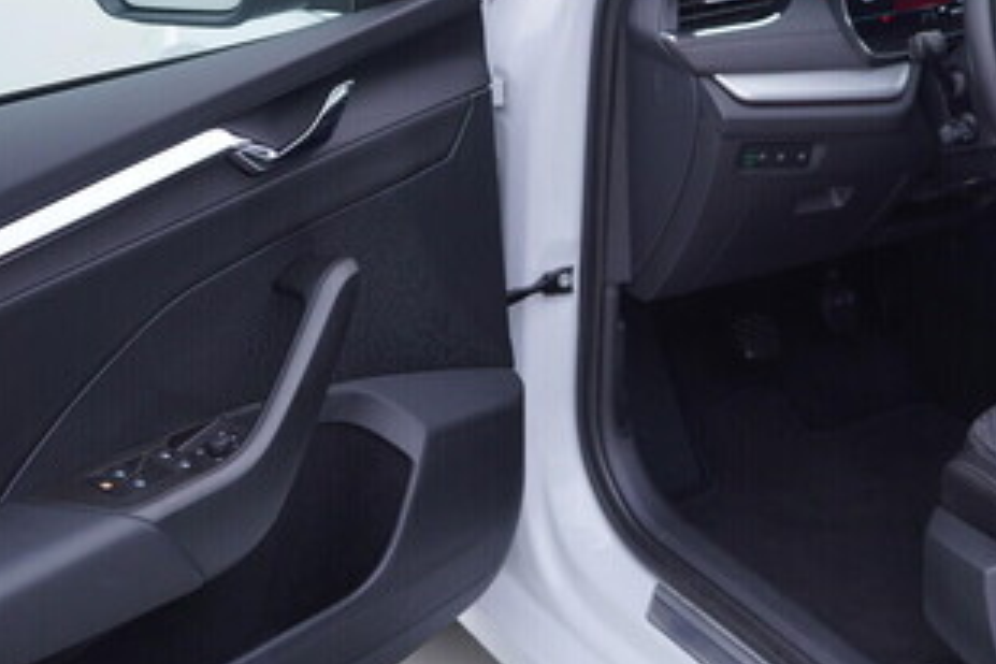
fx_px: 1771
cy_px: 182
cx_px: 612
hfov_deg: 31.3
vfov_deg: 21.1
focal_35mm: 64
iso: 125
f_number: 3.5
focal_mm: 24
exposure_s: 1/60
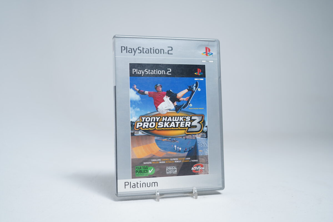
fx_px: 342
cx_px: 166
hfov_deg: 51.9
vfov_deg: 35.9
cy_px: 111
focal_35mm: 37
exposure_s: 1/20
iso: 160
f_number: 4
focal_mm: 37
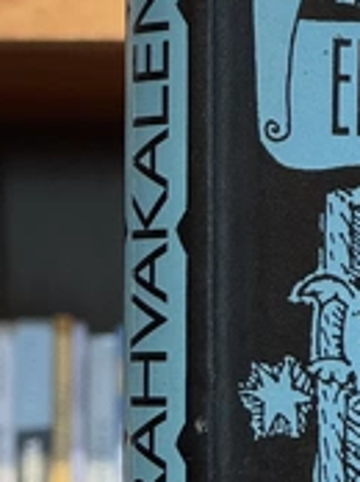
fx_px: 4198
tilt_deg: +2.1
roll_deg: -0.9
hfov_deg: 4.9
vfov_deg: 6.6
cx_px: 555
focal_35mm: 302
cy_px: 370
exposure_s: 1/83
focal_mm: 9
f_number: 2.8
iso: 250
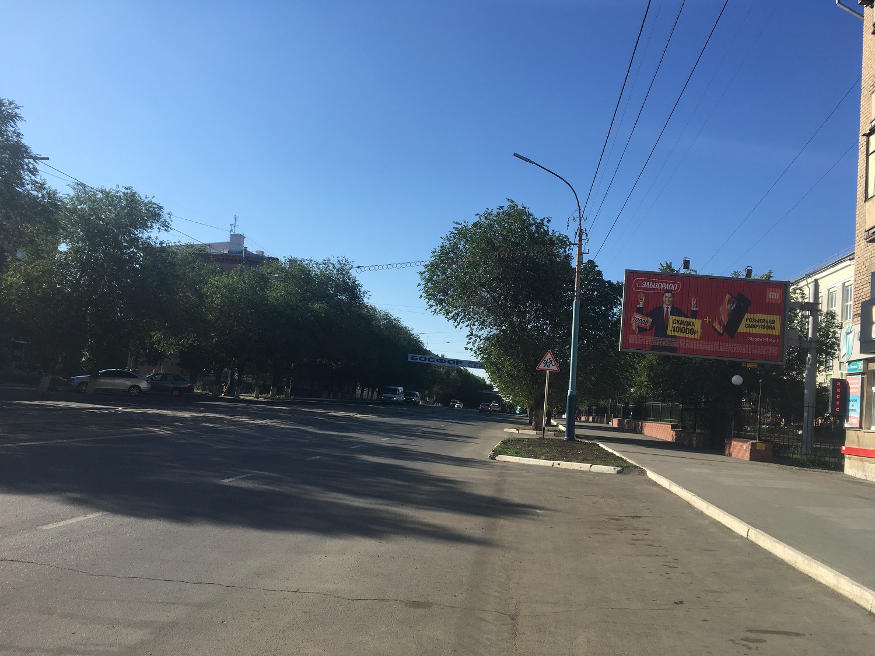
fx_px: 733
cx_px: 438
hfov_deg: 61.7
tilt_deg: +5.4
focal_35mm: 29
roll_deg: -4.5
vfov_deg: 48.2
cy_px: 328
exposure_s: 1/1603
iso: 25
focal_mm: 4.15
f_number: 2.2
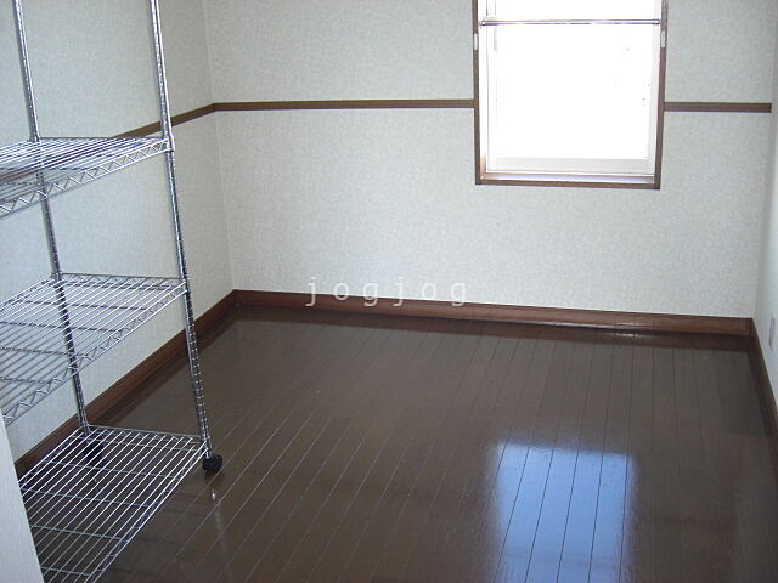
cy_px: 292
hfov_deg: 49.0
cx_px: 389
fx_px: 854
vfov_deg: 37.7
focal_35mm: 38
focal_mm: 7.9
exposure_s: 1/60
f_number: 2.8
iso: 200
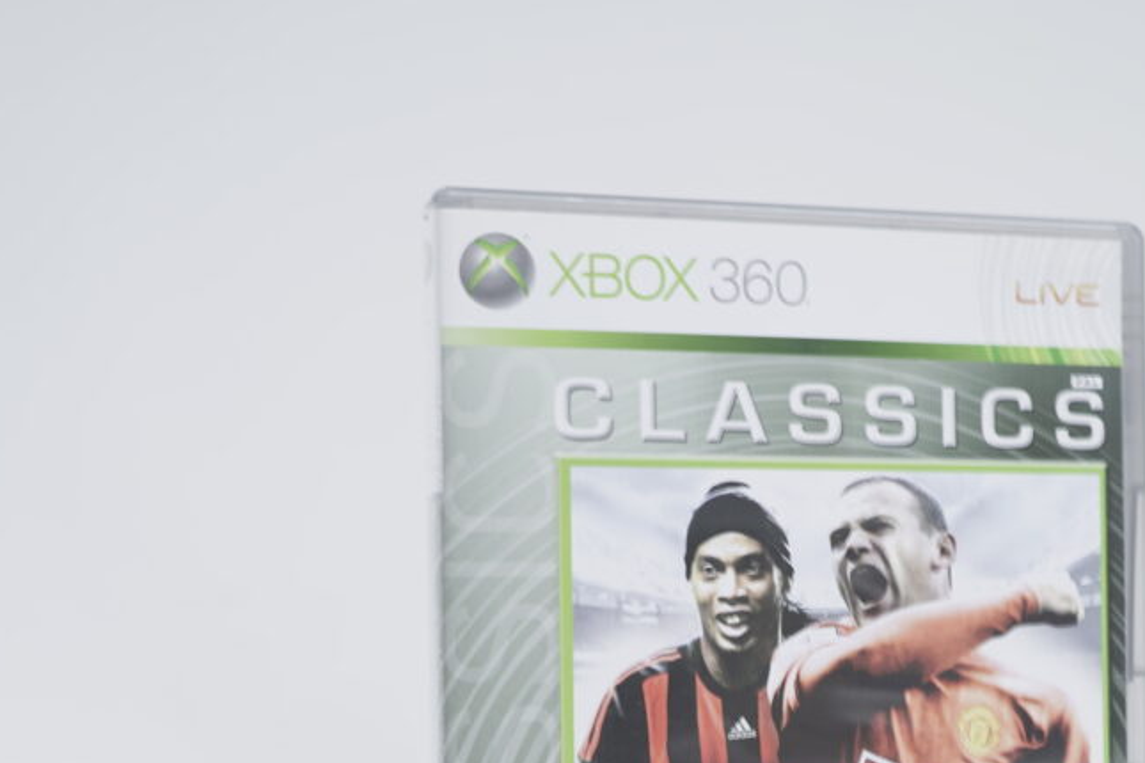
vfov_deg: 19.9
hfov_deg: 29.8
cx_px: 786
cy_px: 699
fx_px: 2131
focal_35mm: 67
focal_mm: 36
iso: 100
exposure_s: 1/4
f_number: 5.6
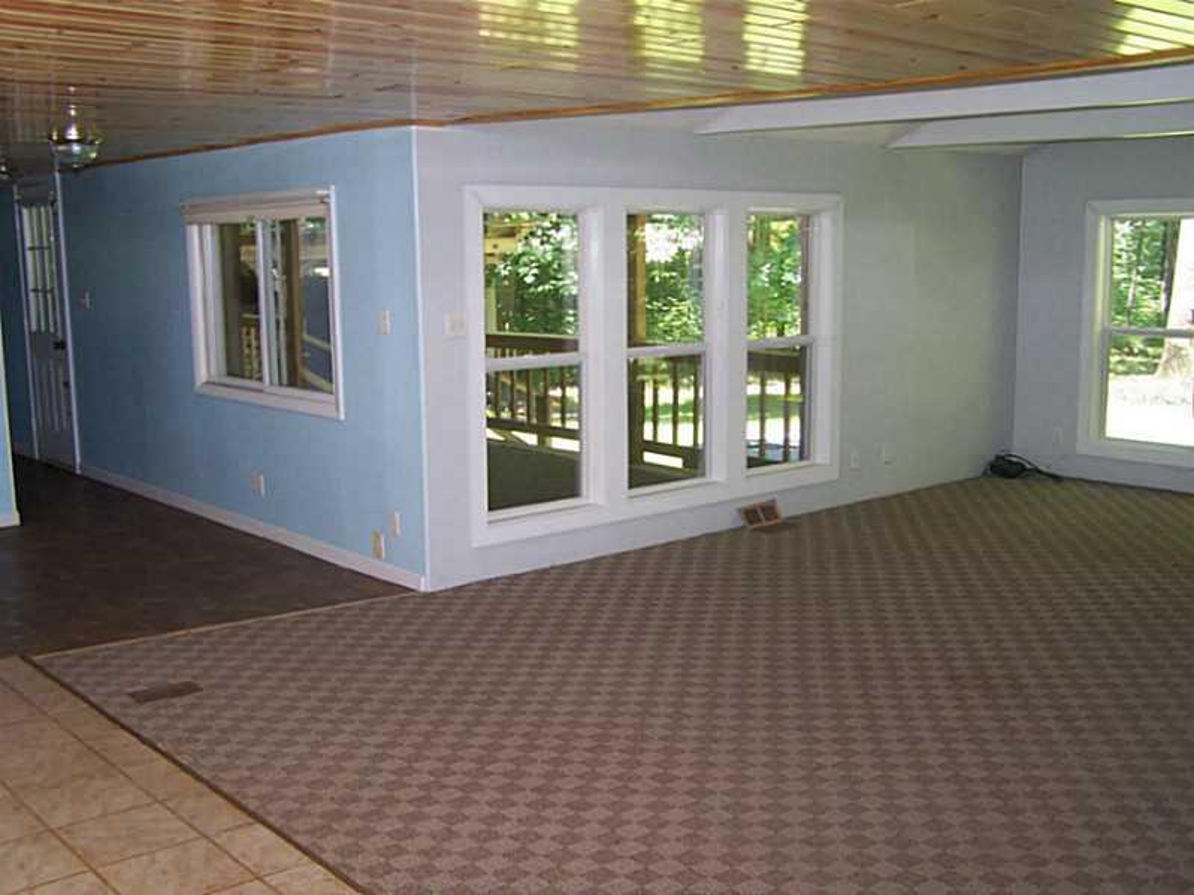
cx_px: 597
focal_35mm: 38
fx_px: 1311
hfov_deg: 49.0
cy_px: 448
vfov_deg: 37.7
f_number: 2.8
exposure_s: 1/60
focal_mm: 6.3
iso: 140
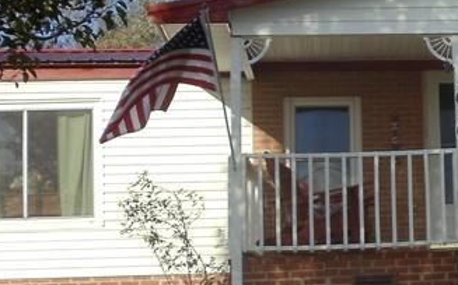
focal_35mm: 146
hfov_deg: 14.0
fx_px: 1821
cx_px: 497
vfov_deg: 9.0
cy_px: 138
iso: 80
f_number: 7.1
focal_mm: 6
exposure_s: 1/250
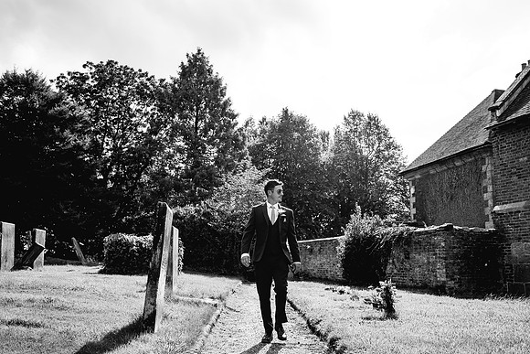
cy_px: 177
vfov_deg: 37.9
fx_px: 515
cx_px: 265
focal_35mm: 35
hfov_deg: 54.4
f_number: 5
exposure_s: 1/500
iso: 125
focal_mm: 35
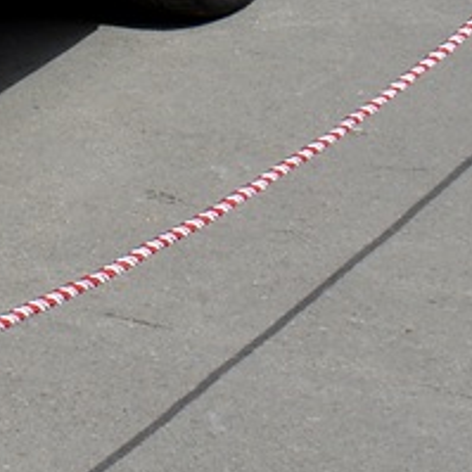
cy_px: -413
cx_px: -1069
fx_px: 3255
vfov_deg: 8.0
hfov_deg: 7.2
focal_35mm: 211
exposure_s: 1/250
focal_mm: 22
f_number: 8
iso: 100
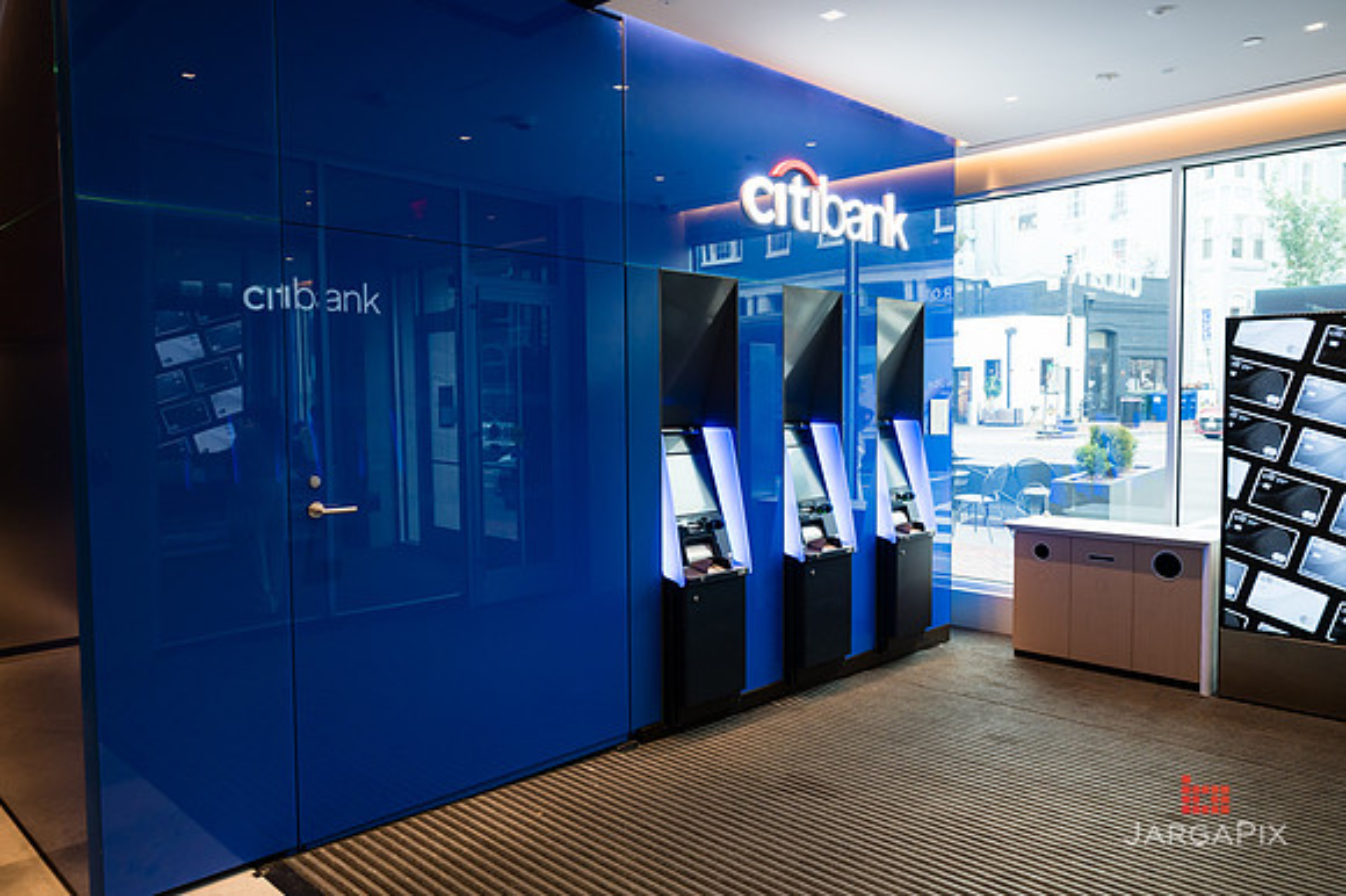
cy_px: 451
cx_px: 689
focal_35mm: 25
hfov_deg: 70.7
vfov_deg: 50.6
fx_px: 949
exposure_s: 1/160
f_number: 4
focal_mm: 24
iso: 640
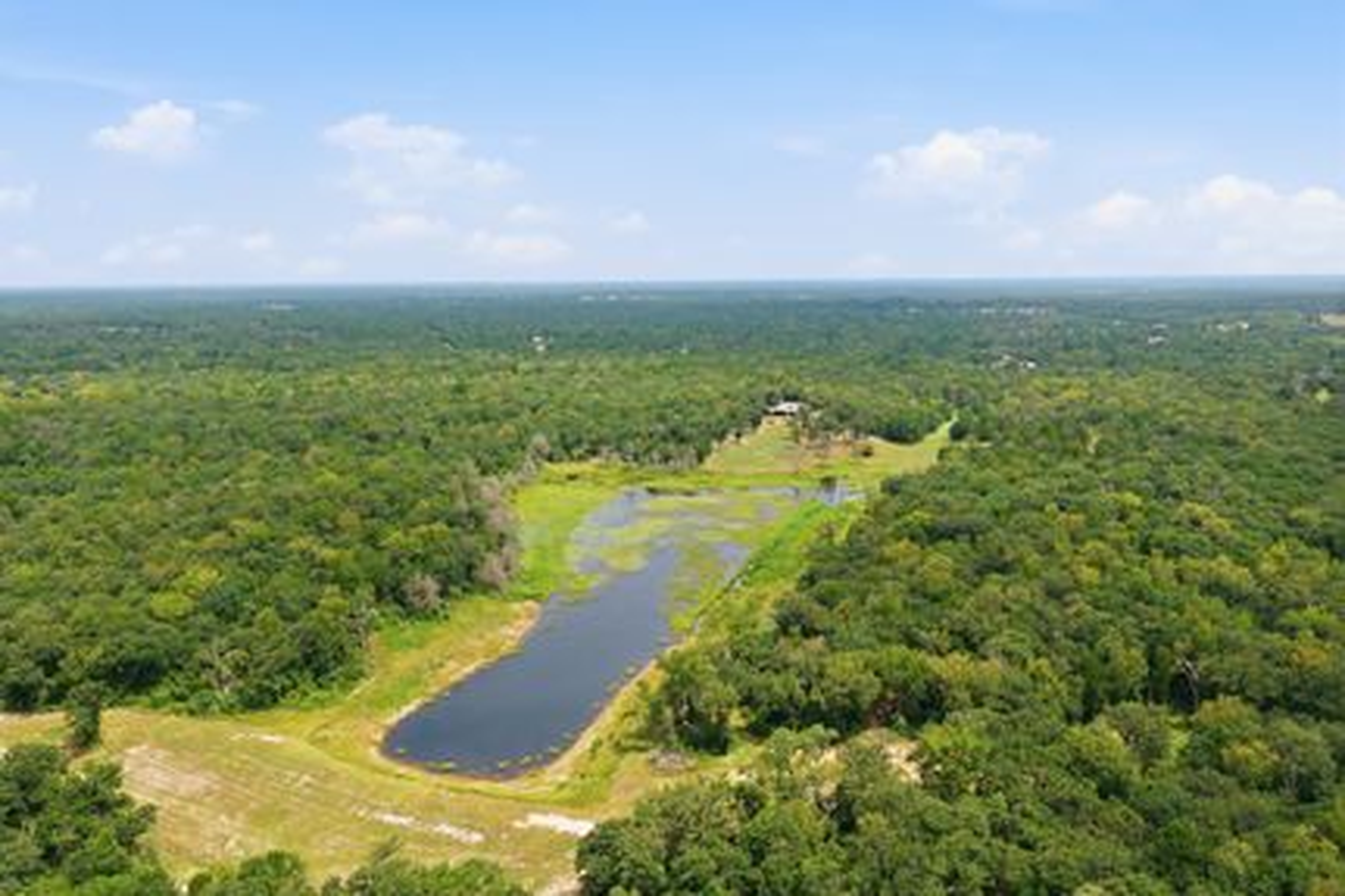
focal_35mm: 28
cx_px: 672
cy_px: 448
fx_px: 1046
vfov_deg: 46.4
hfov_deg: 65.5
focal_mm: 14.4
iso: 200
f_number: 2.8
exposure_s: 1/1600
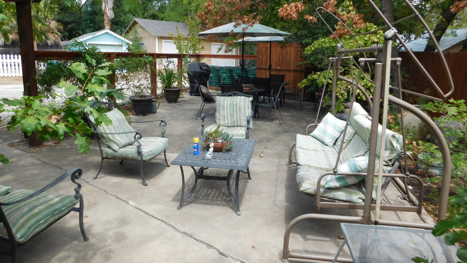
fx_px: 322
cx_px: 231
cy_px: 109
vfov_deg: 44.2
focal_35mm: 26
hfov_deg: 71.9
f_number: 3
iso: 125
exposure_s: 1/640
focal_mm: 4
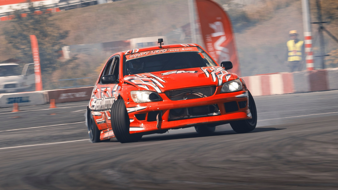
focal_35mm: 366
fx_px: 3277
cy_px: 62
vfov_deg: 3.3
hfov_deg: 5.9
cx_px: 229
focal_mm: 130
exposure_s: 1/125
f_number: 9
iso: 100
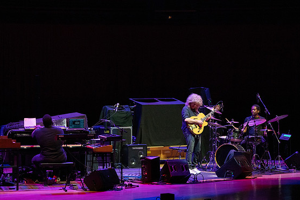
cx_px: 145
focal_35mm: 124
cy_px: 97
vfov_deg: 11.0
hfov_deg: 16.5
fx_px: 1033
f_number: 7.1
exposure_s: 1/320
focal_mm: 119
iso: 3200
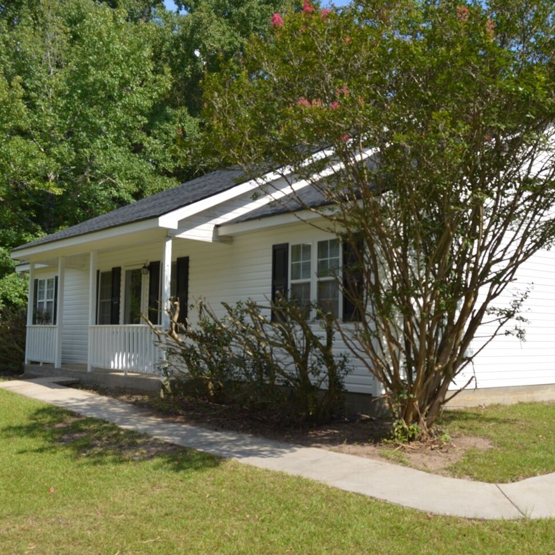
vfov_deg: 42.8
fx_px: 707
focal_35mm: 39
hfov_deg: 42.8
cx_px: 313
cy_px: 275
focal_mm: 20
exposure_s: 1/200
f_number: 8
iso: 100
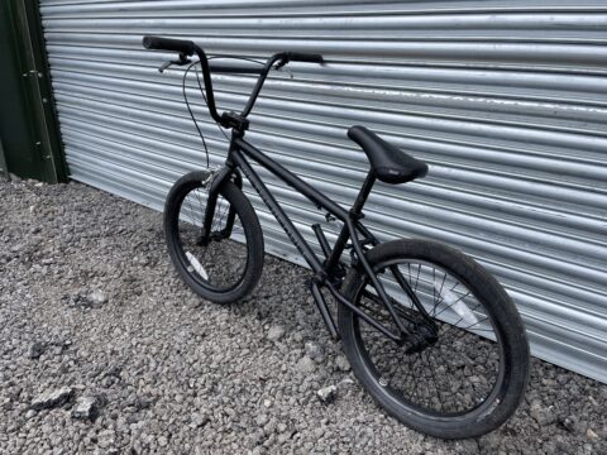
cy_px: 228
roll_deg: -1.5
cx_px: 304
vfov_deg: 53.1
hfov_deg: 67.3
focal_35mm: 26
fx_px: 456
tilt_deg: -22.3
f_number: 1.6
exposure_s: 1/812
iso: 32
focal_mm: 4.2
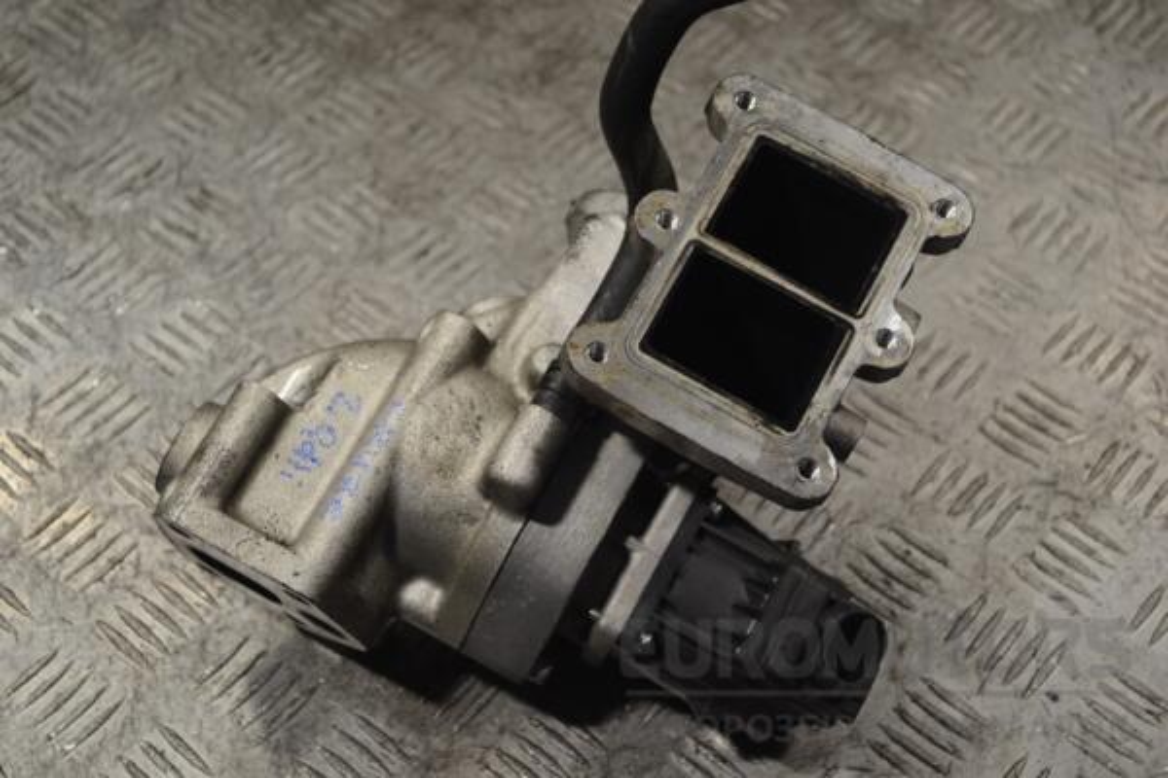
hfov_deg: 37.9
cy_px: 389
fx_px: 1703
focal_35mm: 52
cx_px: 584
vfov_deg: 25.8
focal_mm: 35
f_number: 5
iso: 100
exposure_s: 1/40
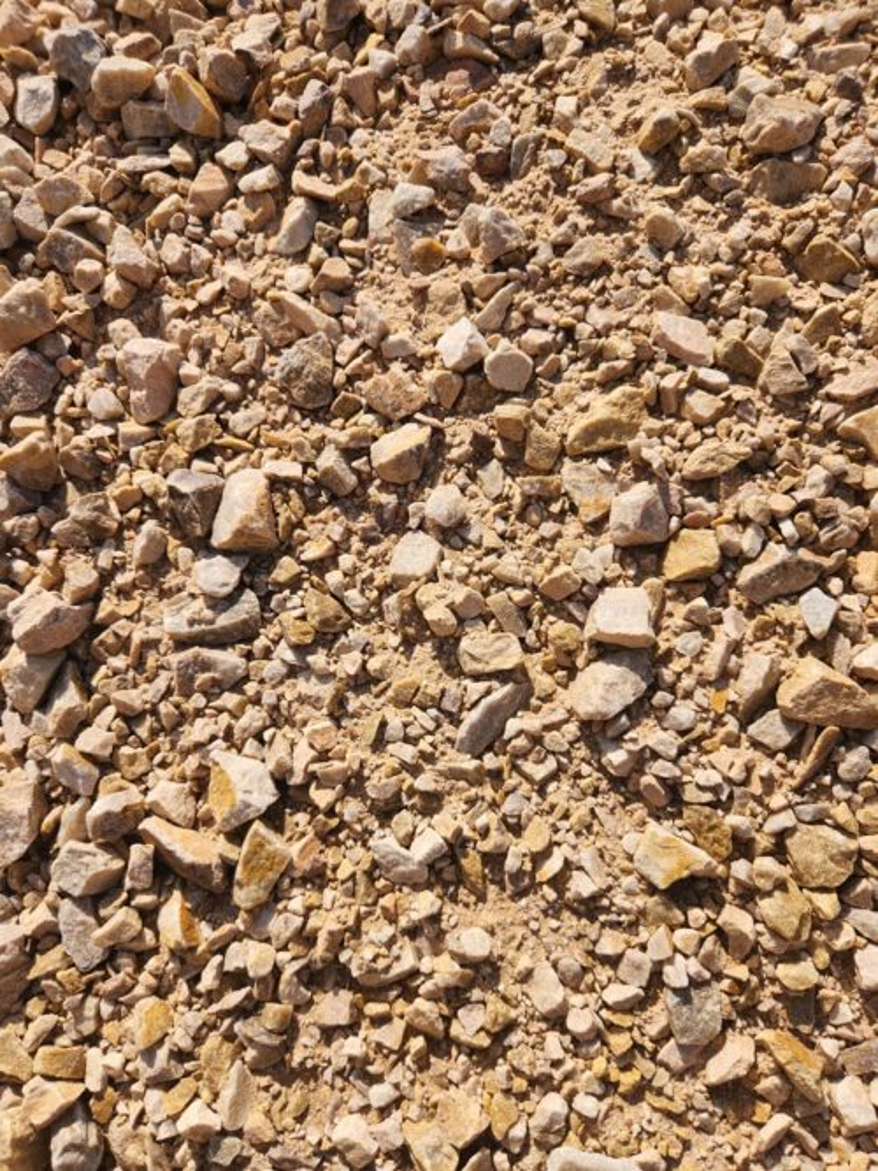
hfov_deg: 58.9
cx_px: 439
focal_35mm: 23
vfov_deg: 73.9
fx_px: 778
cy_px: 586
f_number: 1.8
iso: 20
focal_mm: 5.4
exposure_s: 1/1559
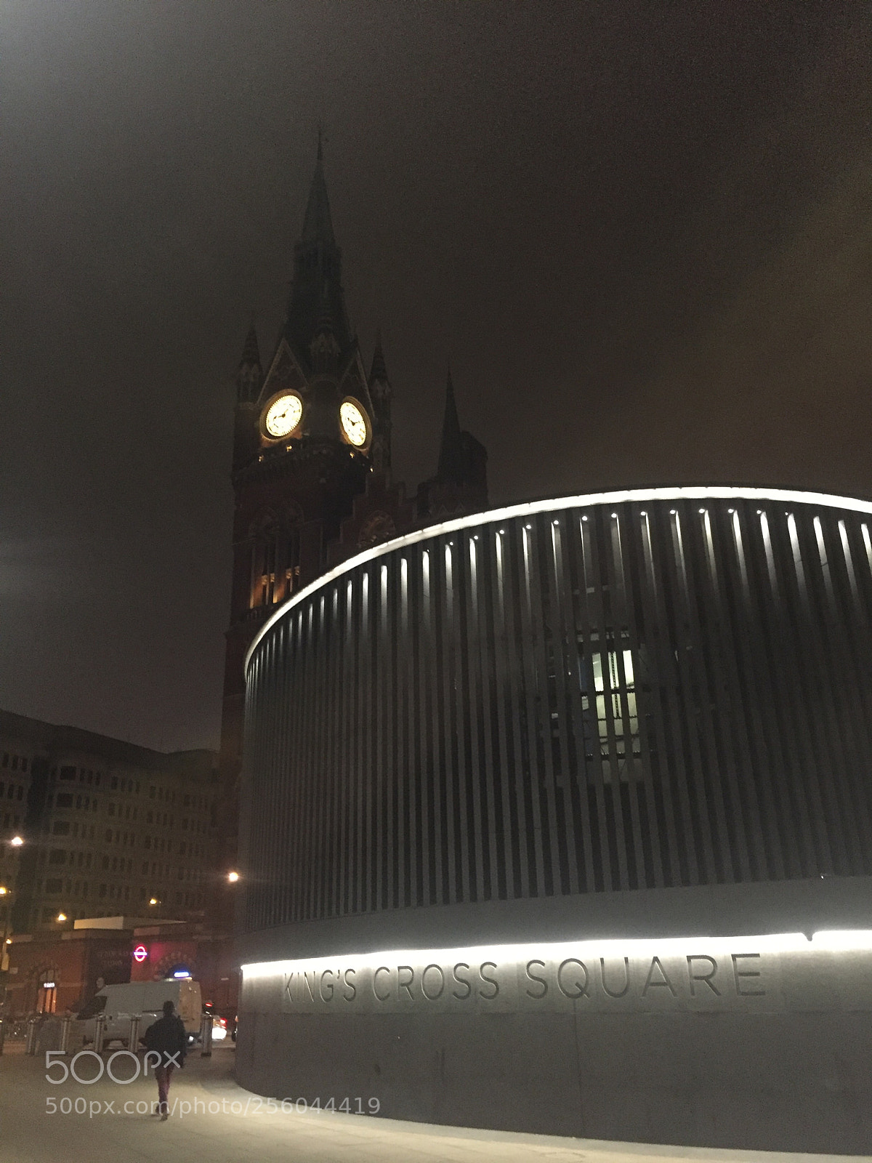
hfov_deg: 48.2
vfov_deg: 61.7
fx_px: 974
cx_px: 436
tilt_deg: +21.8
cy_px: 582
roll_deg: +0.9
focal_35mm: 29
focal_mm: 4.15
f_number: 2.2
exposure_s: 1/17
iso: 320
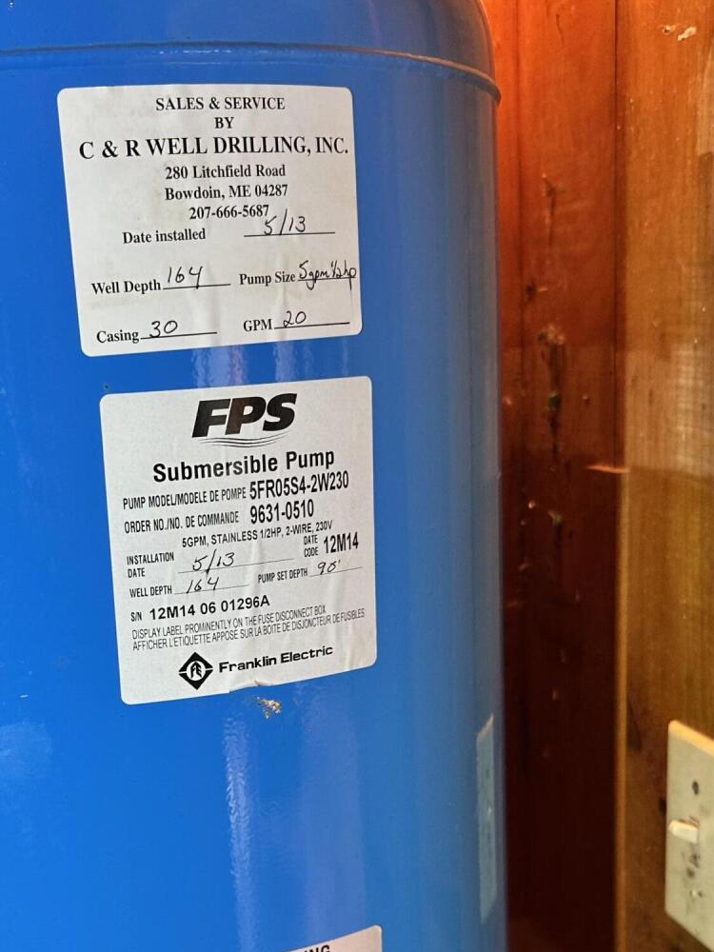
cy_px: 732
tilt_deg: -14.1
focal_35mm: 48
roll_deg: +4.3
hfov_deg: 29.9
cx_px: 196
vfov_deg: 38.5
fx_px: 1320
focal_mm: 6.86
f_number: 1.78
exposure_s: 1/60
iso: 125
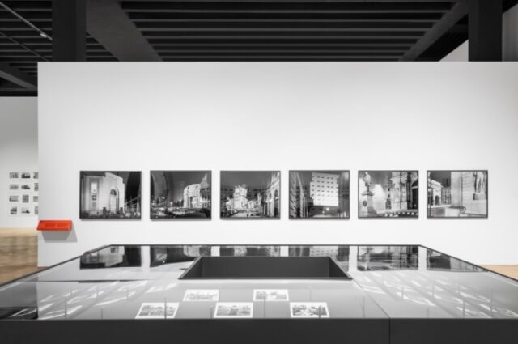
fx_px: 503
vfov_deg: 37.8
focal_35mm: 35
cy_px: 172
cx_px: 259
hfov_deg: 54.5
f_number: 13
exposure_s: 3.2
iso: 125
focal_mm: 35
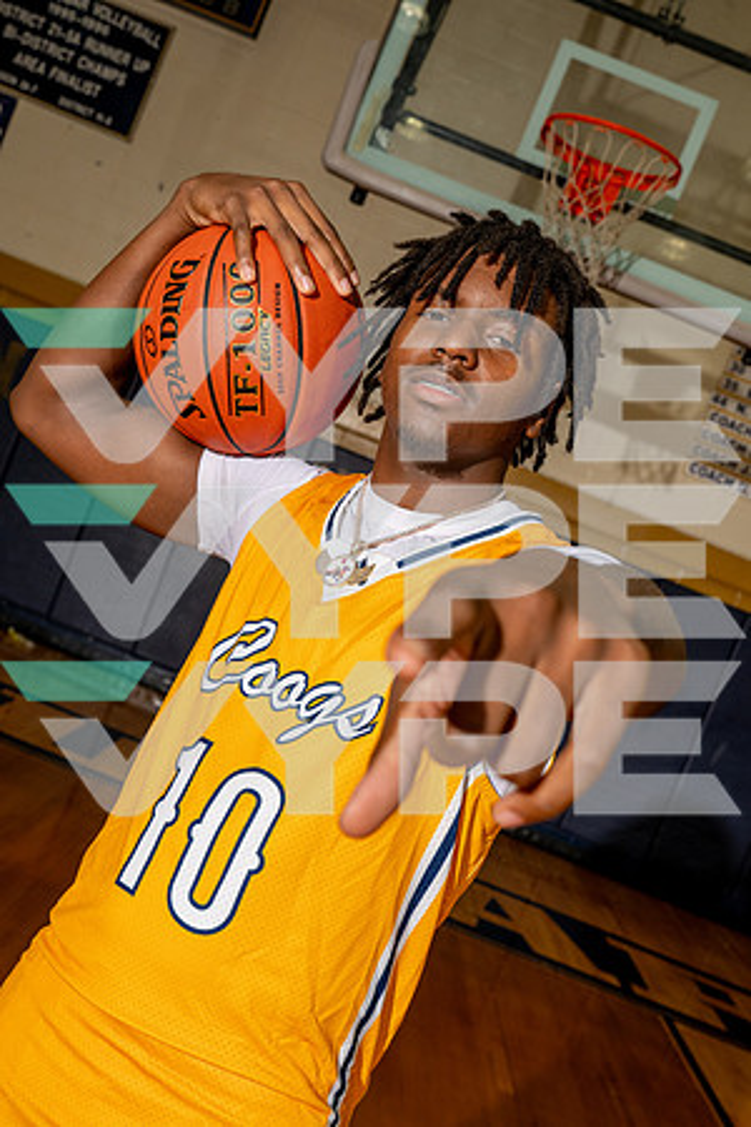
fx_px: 1377
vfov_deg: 44.5
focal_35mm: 44
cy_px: 564
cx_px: 376
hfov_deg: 30.5
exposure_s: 1/250
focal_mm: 44
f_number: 8
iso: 800
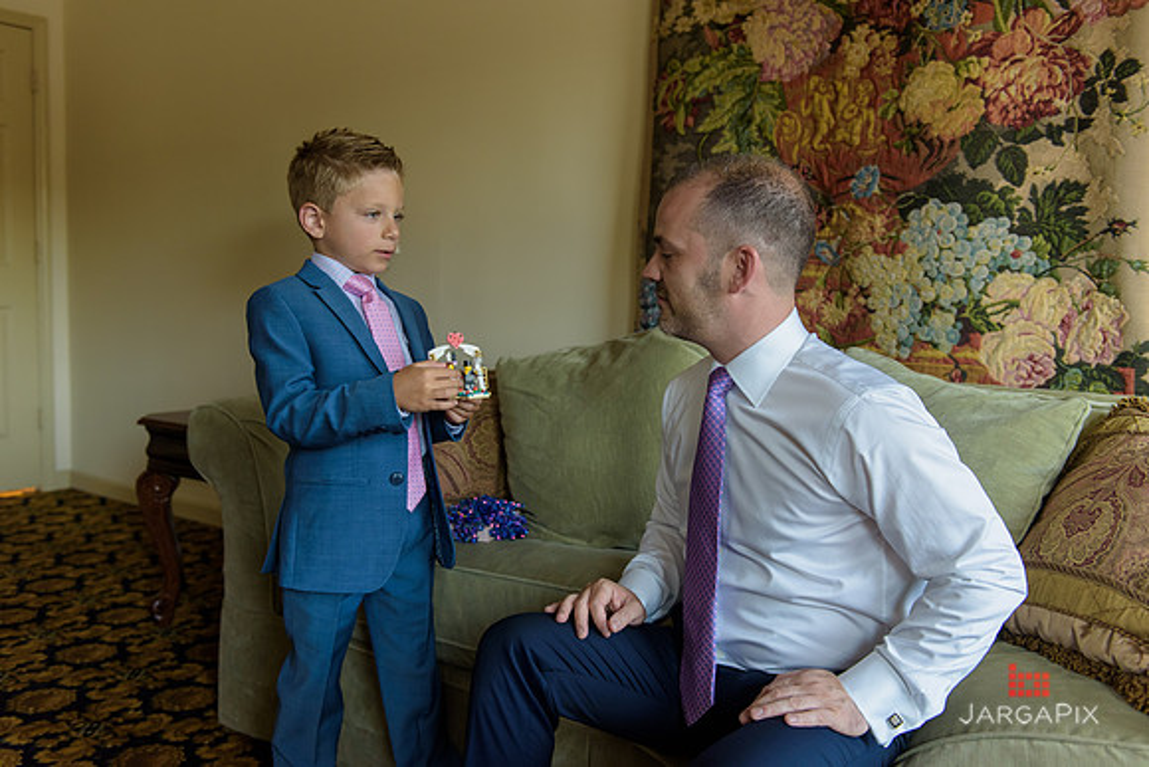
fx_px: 1022
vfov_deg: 41.1
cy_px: 384
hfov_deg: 58.7
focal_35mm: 32
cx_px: 574
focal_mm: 32
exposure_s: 1/125
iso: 800
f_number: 3.2
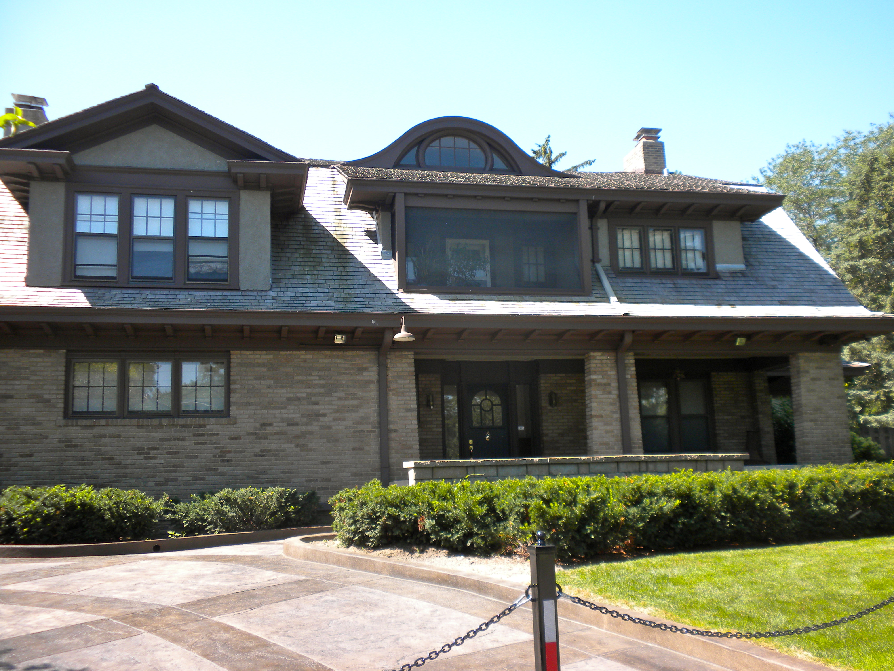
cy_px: 336
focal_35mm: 37
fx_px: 956
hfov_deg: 50.1
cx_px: 447
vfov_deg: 38.7
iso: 64
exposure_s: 1/208
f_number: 3.5
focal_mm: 6.6
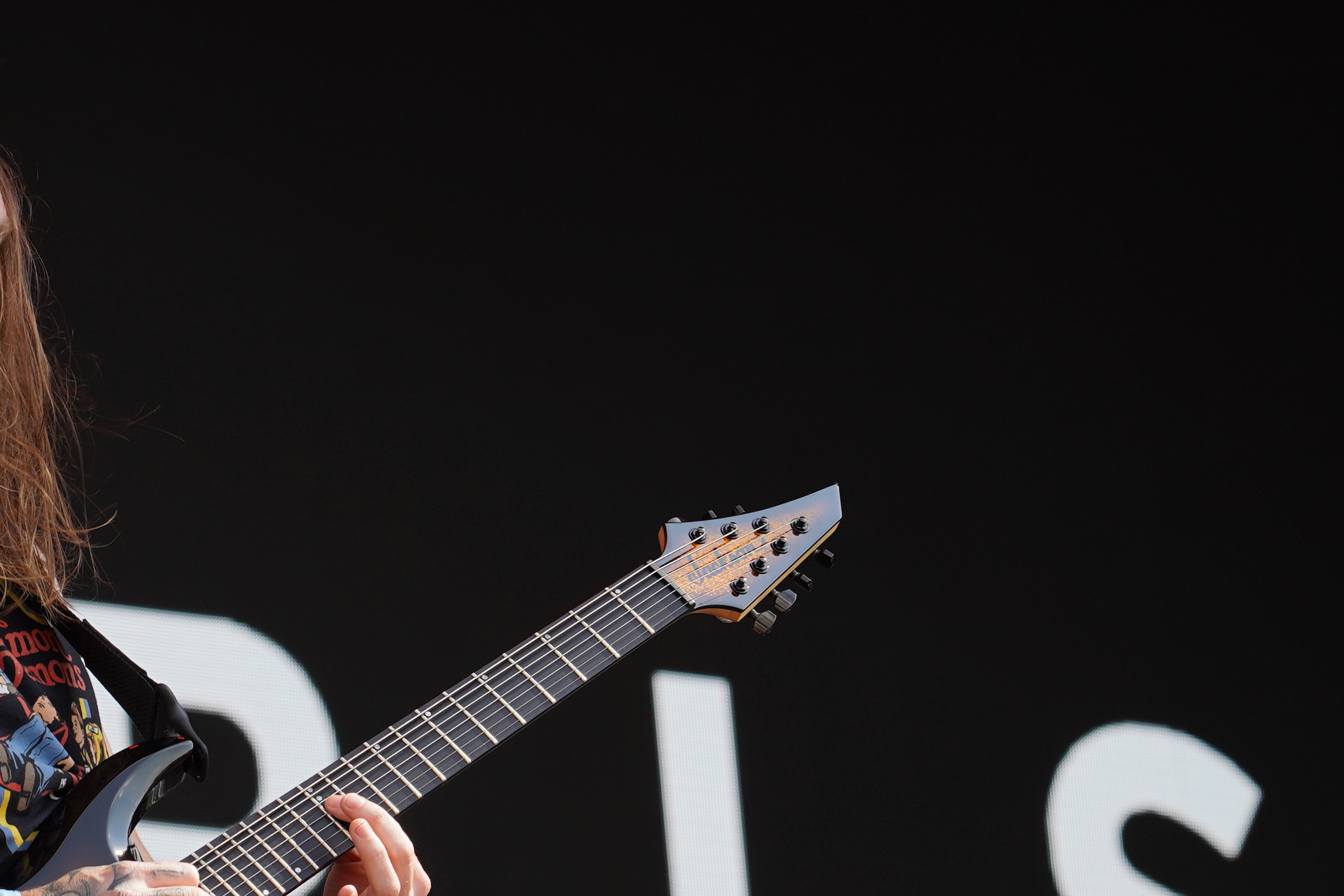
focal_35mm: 240
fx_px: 8959
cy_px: 856
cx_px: 290
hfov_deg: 8.6
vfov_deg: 5.7
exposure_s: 1/250
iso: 100
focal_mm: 105
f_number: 5.6
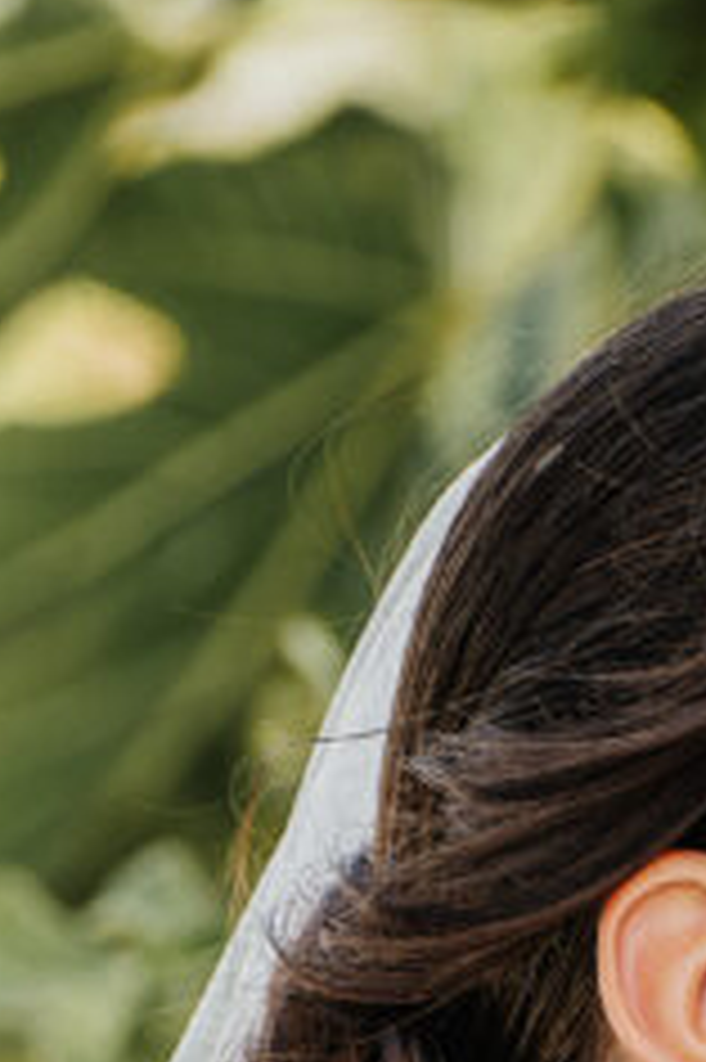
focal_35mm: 1210
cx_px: 1745
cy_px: 2511
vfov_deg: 1.7
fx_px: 35644
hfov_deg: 1.1
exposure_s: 1/500
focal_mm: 190
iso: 200
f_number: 4.5
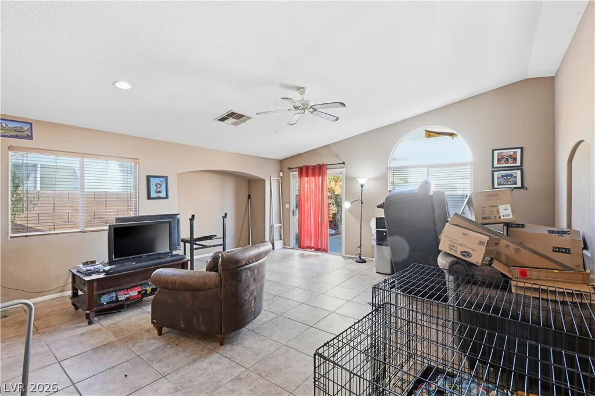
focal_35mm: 16
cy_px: 198
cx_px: 298
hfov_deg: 96.8
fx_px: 264
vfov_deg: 73.7
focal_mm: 16
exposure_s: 1/125
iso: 500
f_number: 9
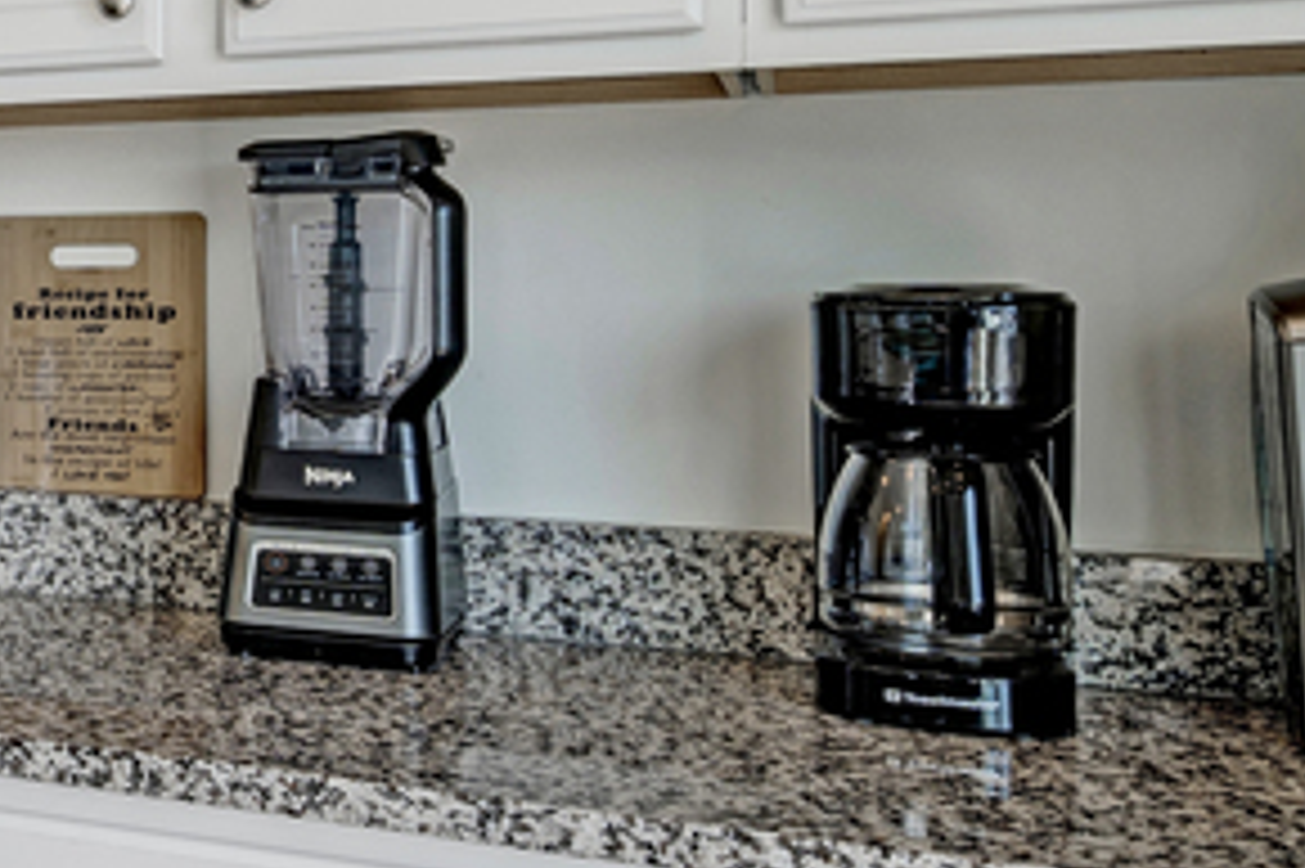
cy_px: 232
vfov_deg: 25.2
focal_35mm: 53
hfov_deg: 27.8
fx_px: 1920
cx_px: -572
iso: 320
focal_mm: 15
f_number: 8
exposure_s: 1/40
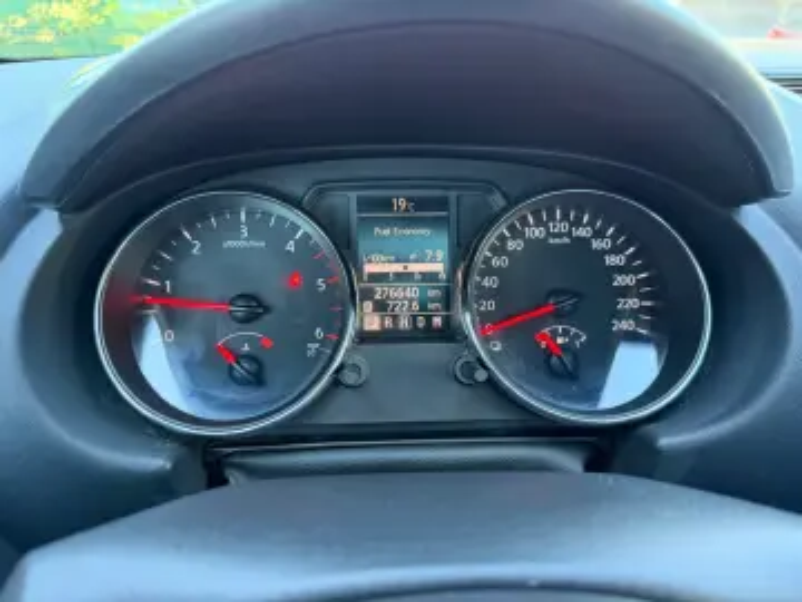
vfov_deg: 56.8
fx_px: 556
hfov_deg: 71.6
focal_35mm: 24
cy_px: 301
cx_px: 401
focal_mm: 6.76
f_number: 1.78
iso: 320
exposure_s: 1/60
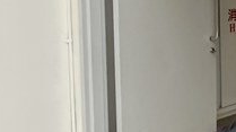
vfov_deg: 10.3
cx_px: 392
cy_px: 49
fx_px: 731
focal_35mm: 117
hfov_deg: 16.2
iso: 64
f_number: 1.8
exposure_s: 1/120
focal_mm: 3.99
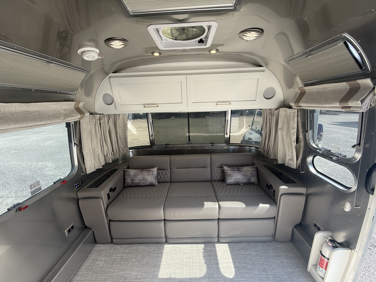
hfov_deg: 102.1
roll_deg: +1.3
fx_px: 152
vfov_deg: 85.7
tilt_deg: -12.7
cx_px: 188
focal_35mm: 14
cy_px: 141
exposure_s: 1/117
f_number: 2.2
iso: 50
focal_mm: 2.22
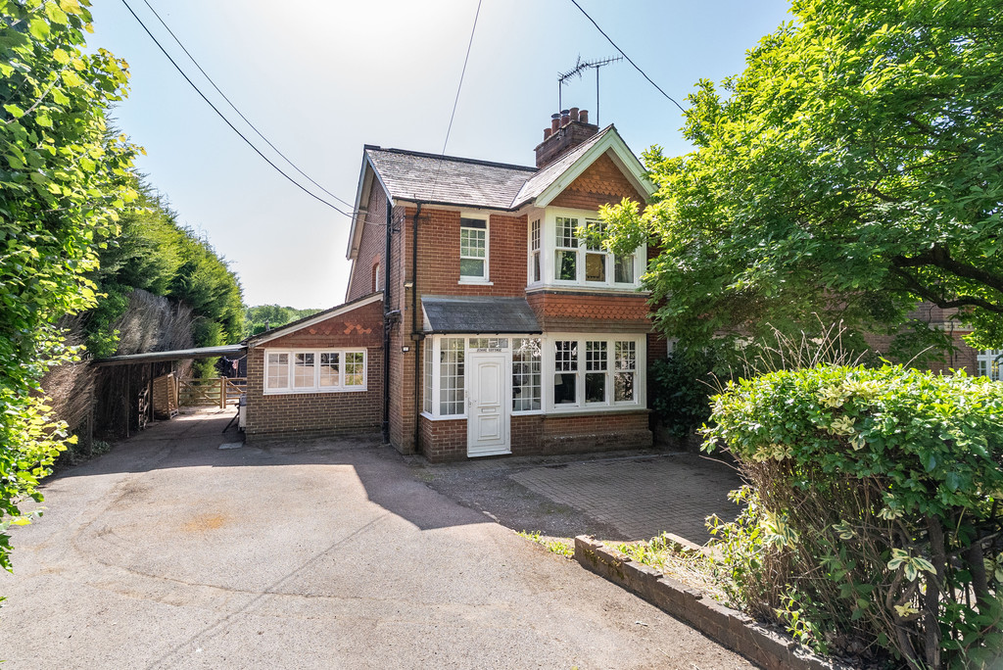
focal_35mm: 16
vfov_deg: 72.1
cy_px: 335
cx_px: 502
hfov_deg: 94.9
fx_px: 460
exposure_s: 1/1600
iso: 2000
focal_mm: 16.5
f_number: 7.1
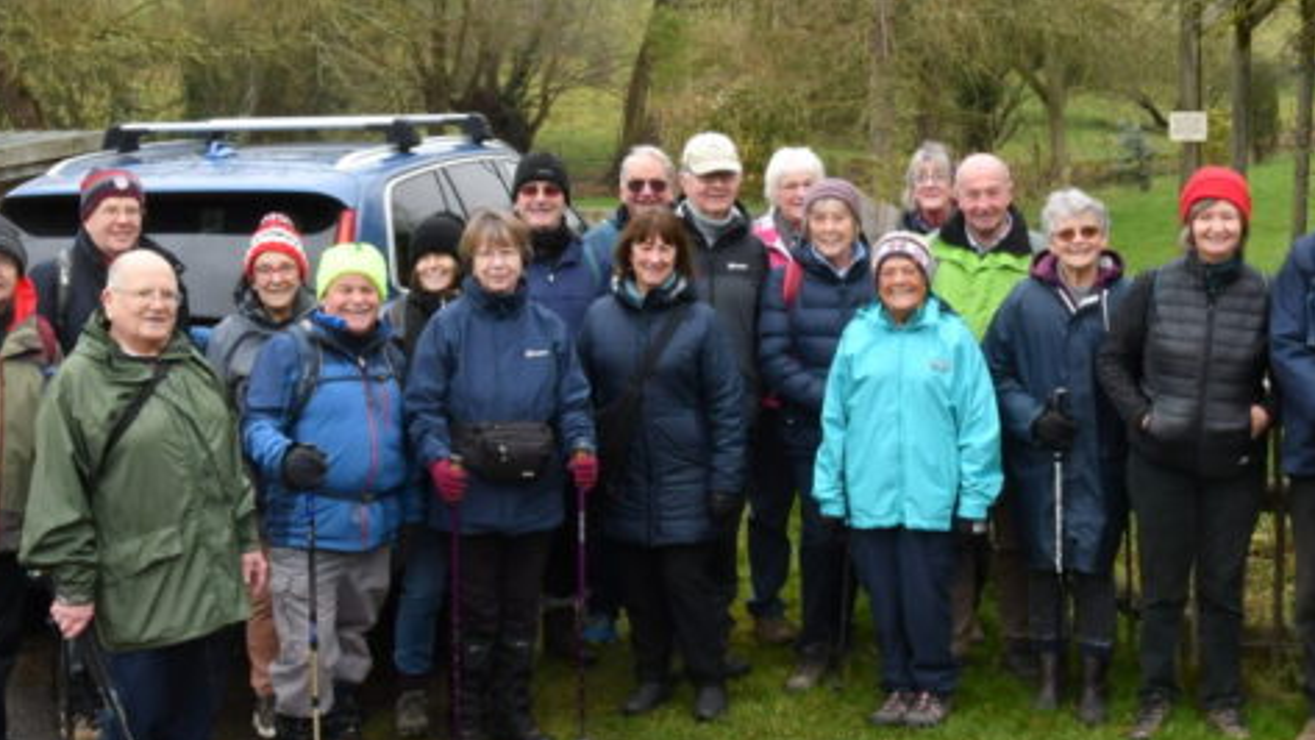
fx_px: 2371
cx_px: 851
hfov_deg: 30.8
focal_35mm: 68
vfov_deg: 17.7
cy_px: 346
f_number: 11
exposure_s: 1/30
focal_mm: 20
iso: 800
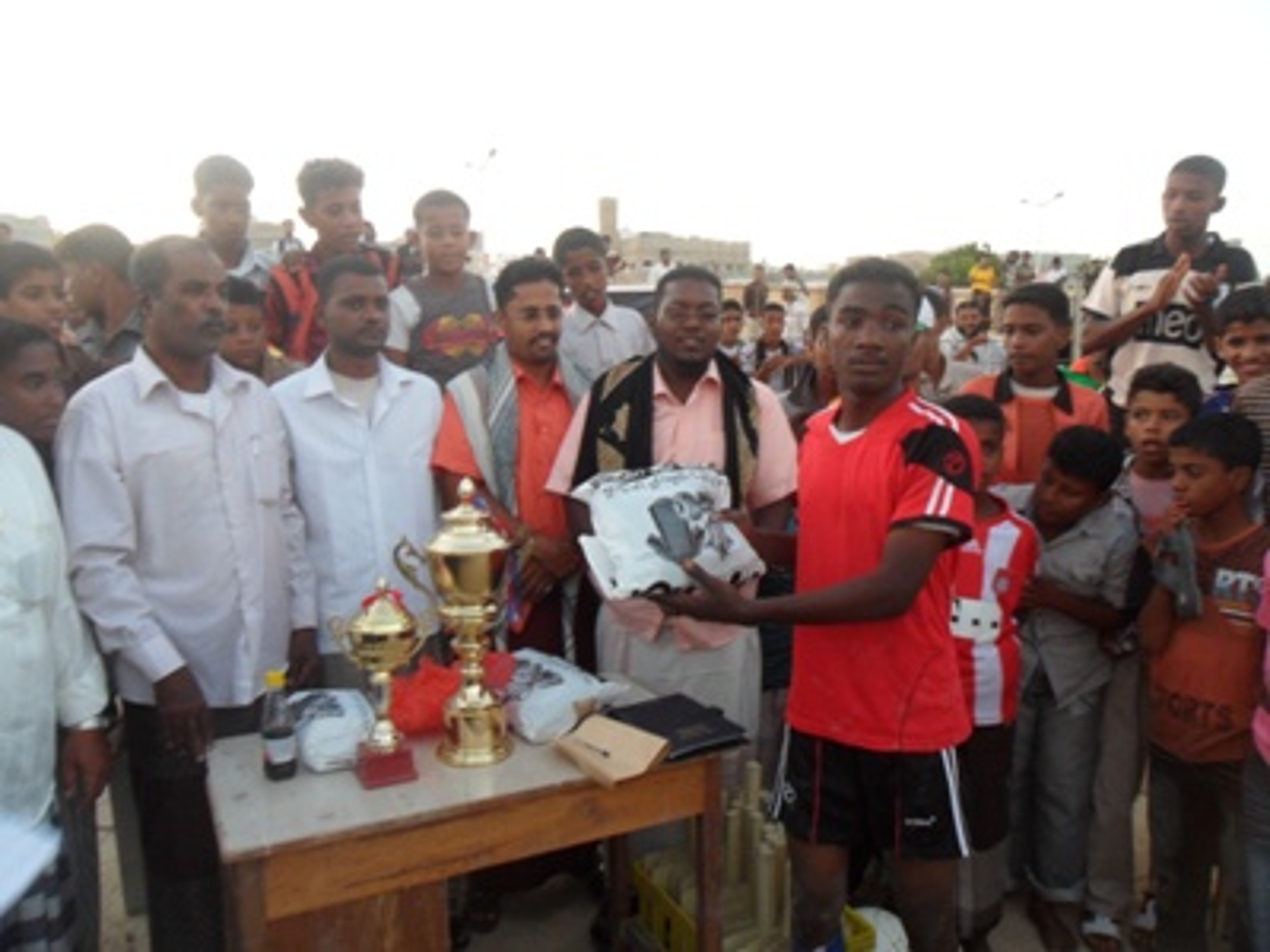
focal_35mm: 27
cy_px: 476
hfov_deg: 65.3
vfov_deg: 51.4
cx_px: 635
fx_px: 991
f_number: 3.5
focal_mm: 4.9
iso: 200
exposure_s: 1/45
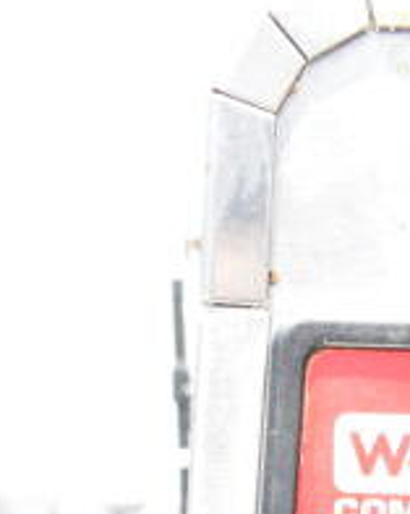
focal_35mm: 131
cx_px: 400
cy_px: 1182
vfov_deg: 12.2
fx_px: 1992
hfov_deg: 11.6
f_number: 10
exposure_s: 1/400
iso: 1600
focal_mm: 20
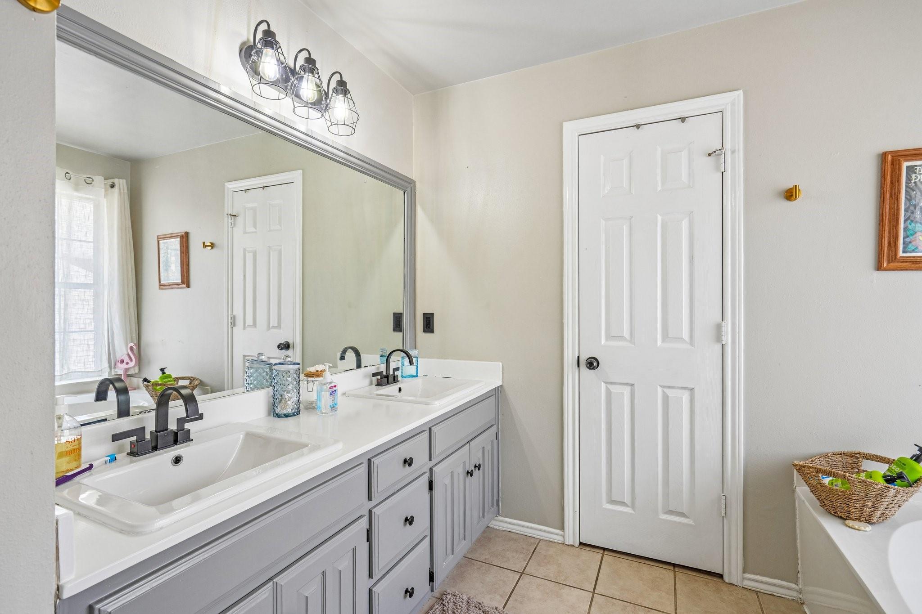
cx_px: 461
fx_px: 410
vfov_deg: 73.7
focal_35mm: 16
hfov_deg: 96.7
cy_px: 307
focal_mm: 16
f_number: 8
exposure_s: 1/30
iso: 400
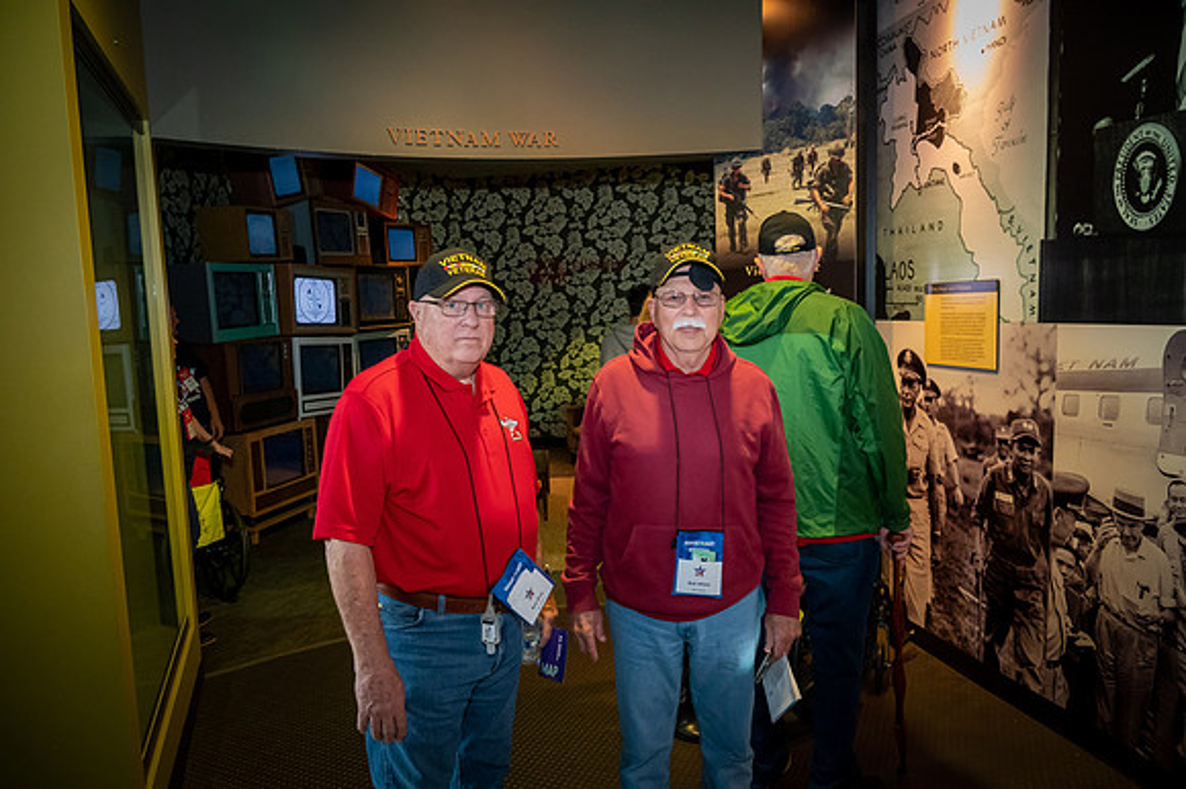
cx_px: 593
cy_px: 394
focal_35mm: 24
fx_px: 790
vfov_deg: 53.1
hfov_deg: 73.8
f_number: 5.6
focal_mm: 24
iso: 9000
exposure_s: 1/50
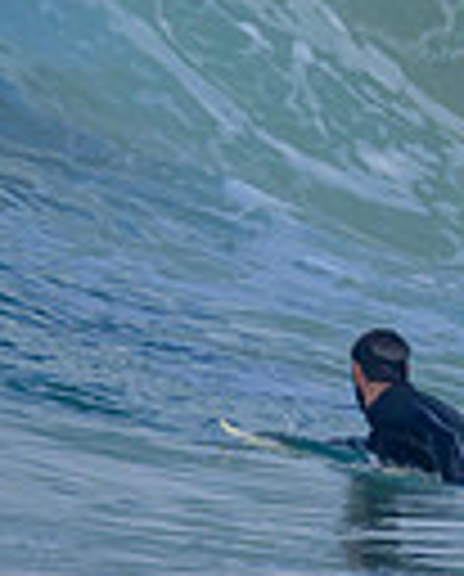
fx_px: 58003
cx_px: 1185
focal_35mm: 3391
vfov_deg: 0.6
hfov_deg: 0.5
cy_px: 110
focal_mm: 800
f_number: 11
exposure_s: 1/2000
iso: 1100
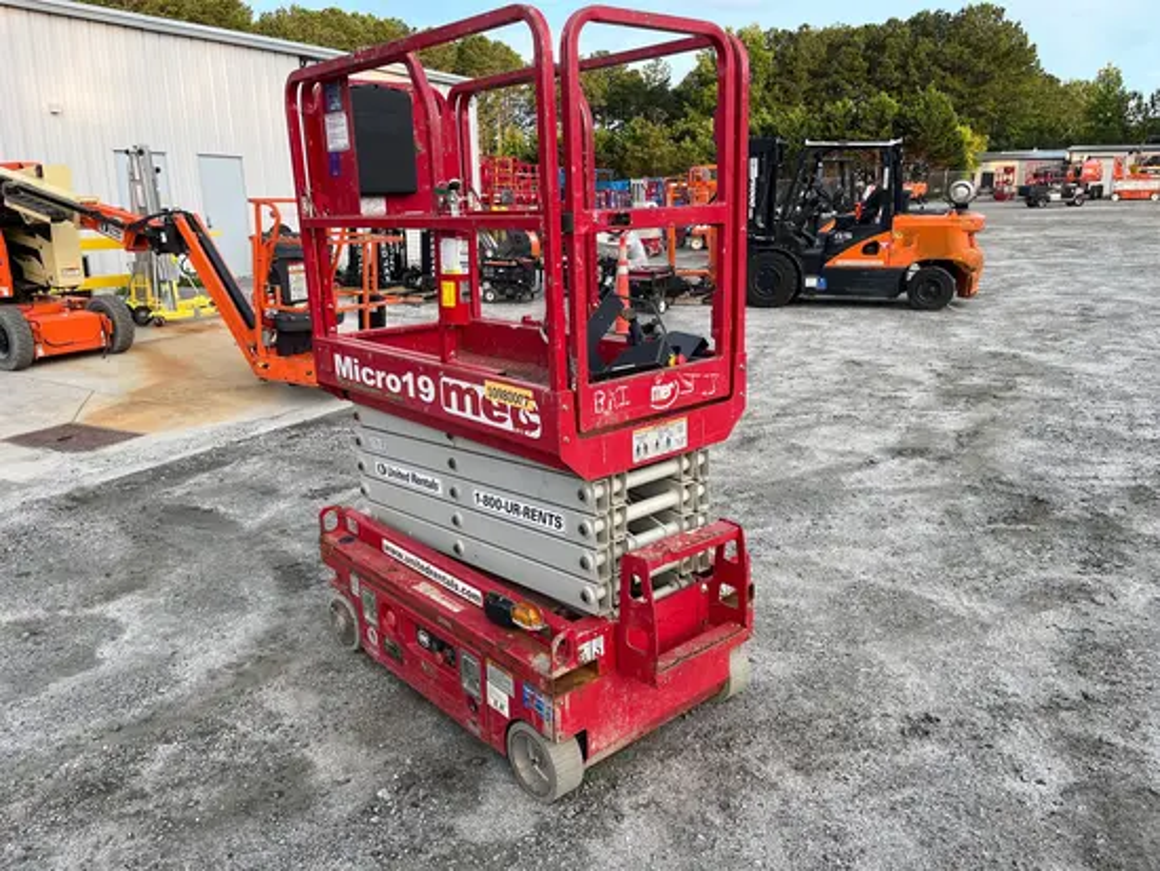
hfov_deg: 67.3
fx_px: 872
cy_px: 436
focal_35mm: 26
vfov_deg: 53.1
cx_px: 580
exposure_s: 1/454
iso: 50
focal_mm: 5.1
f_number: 1.6
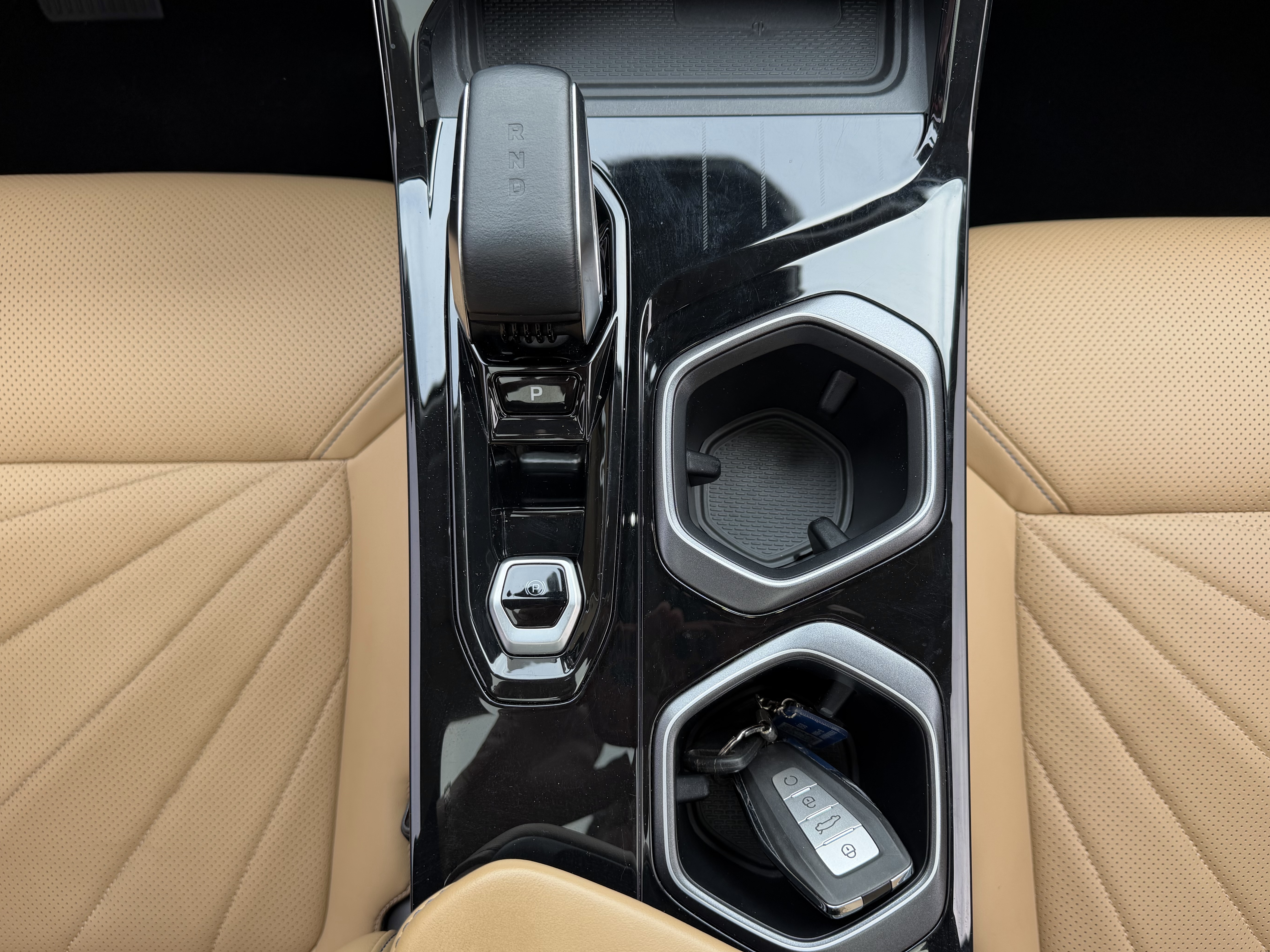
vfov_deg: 54.9
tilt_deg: -78.1
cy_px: 486
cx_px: 648
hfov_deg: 69.4
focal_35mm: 25
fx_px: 917
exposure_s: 1/141
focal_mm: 6.76
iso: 64
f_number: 1.78
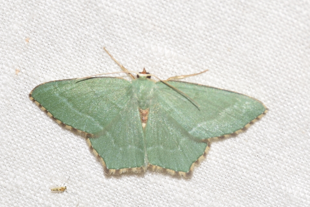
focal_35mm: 210
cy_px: 104
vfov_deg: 6.5
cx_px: 155
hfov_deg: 9.8
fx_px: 1808
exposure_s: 1/60
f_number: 13
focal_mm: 140
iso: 100
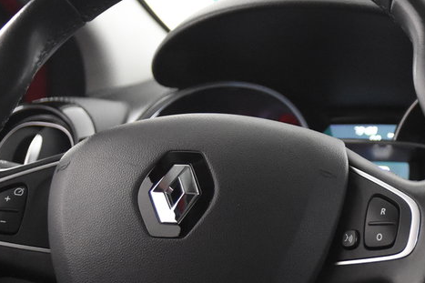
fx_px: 1503
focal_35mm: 127
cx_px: 468
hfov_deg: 15.7
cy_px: 285
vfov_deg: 10.7
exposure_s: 1/50
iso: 4000
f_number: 3.3
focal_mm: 31
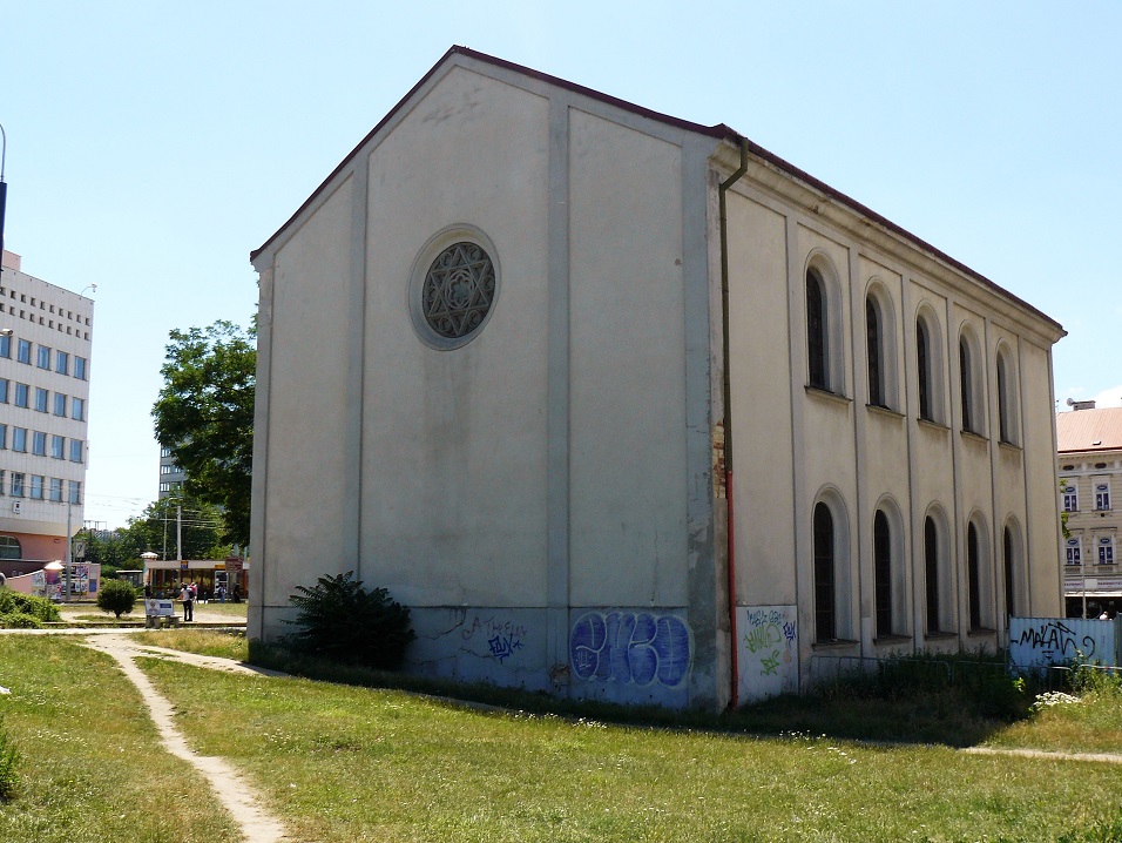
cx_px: 561
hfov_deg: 51.3
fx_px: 1167
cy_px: 422
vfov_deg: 39.7
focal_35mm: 36
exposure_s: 1/250
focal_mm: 6
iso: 100
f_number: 5.6
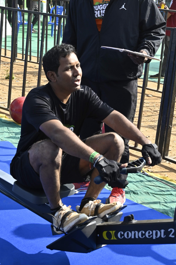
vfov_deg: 28.8
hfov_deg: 19.4
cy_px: 107
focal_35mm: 70
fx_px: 514
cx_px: 67
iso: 320
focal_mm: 42
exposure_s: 1/640
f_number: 6.3
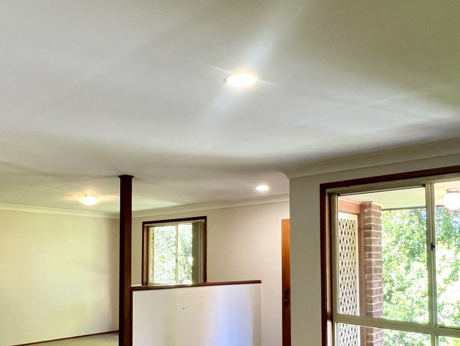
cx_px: 158
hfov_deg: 62.1
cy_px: 237
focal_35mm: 28
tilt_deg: +2.6
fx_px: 372
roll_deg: -0.1
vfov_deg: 48.7
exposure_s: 1/50
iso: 160
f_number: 1.8
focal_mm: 1.57
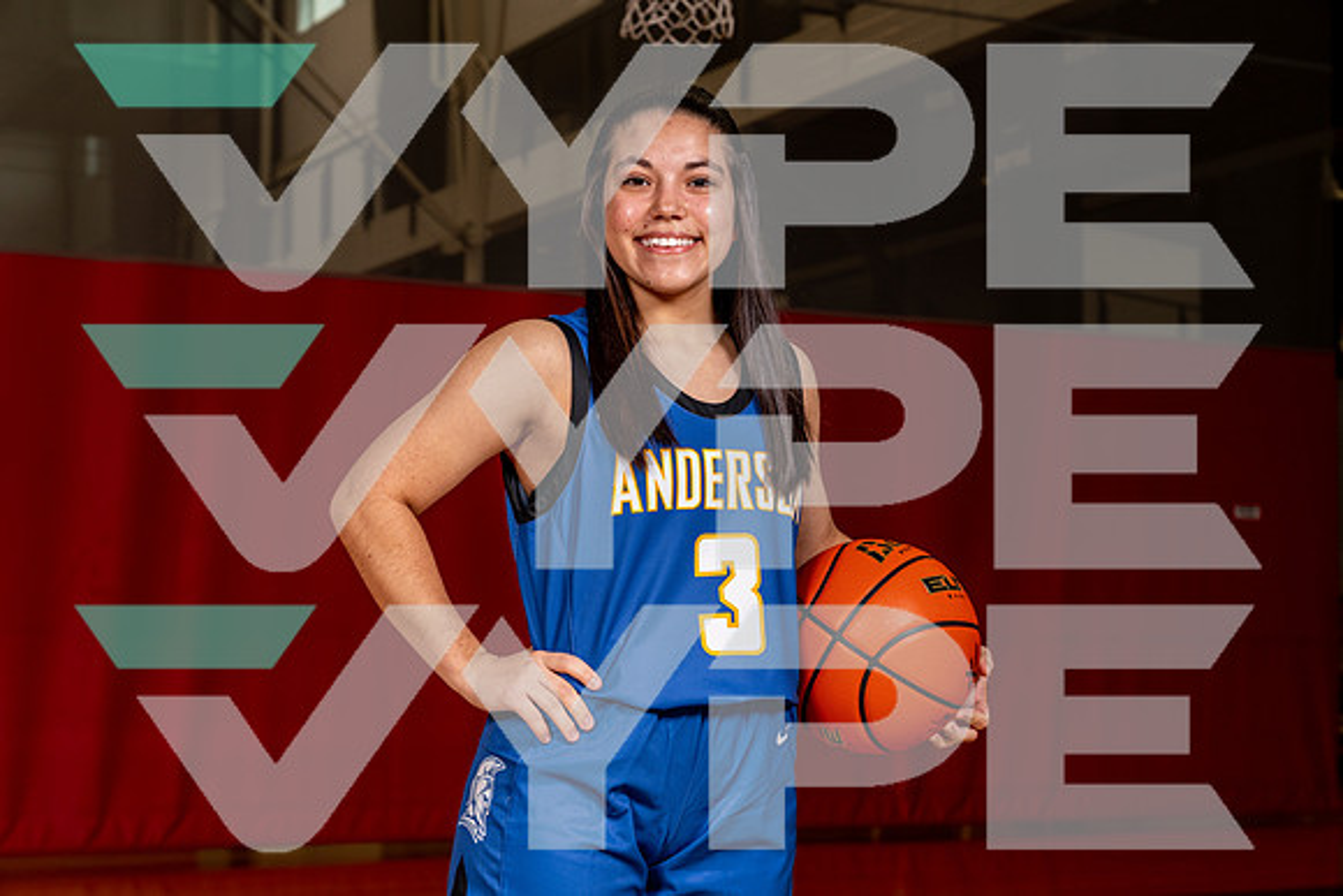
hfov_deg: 31.4
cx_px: 672
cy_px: 448
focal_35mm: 64
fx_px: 2388
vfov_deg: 21.3
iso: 100
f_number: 6.3
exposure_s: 1/125
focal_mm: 64
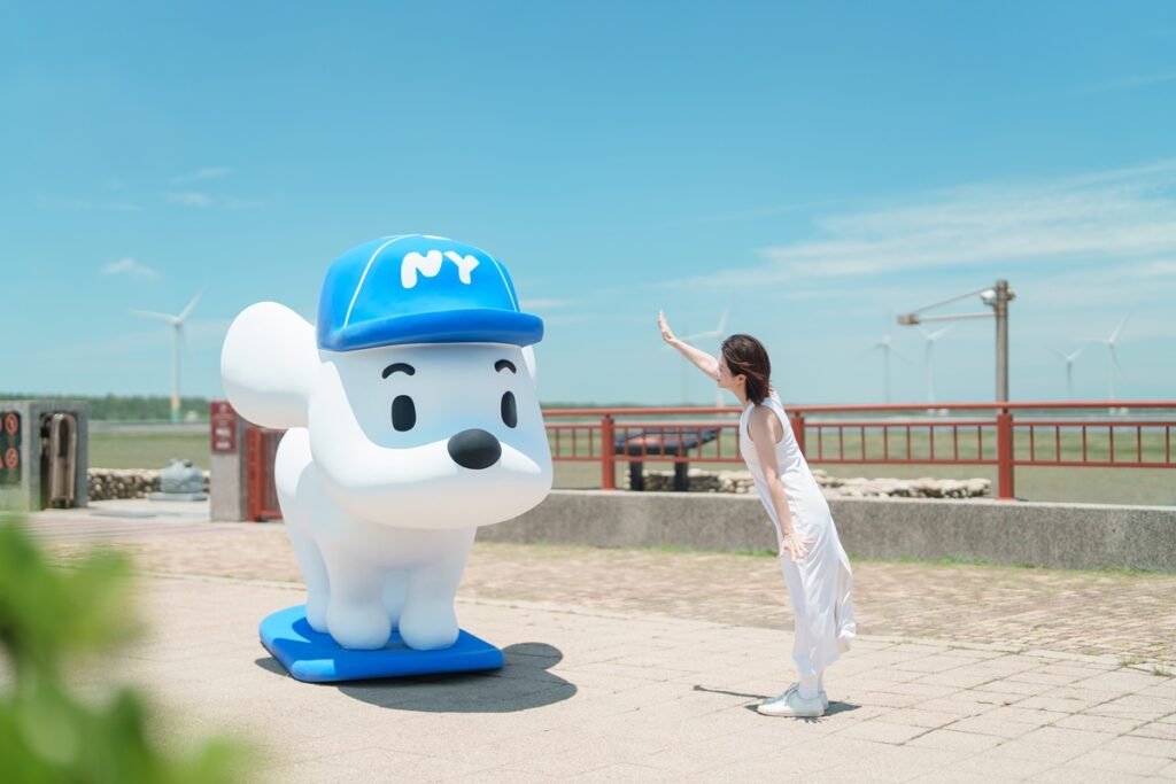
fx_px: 1633
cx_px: 588
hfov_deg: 39.6
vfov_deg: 27.0
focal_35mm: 50
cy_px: 392
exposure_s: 1/2500
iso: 100
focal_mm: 50
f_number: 1.4
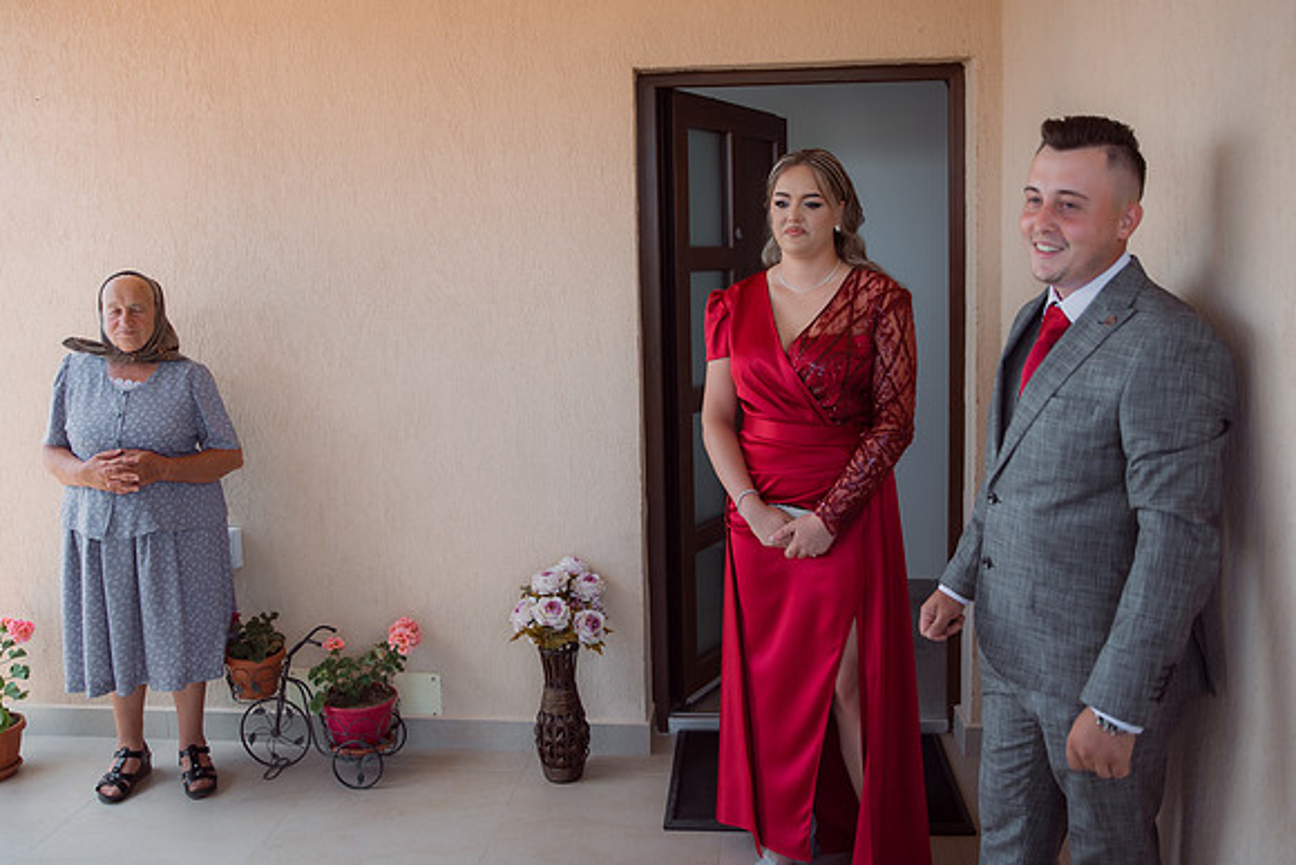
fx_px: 1175
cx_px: 648
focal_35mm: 33
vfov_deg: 40.3
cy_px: 378
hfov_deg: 57.8
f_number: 2.8
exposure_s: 1/800
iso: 250
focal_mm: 29
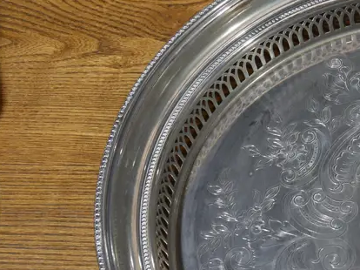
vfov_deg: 14.8
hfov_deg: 19.0
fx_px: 1029
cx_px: 398
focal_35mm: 99
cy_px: 244
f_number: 4.5
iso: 320
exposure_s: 1/60
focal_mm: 20
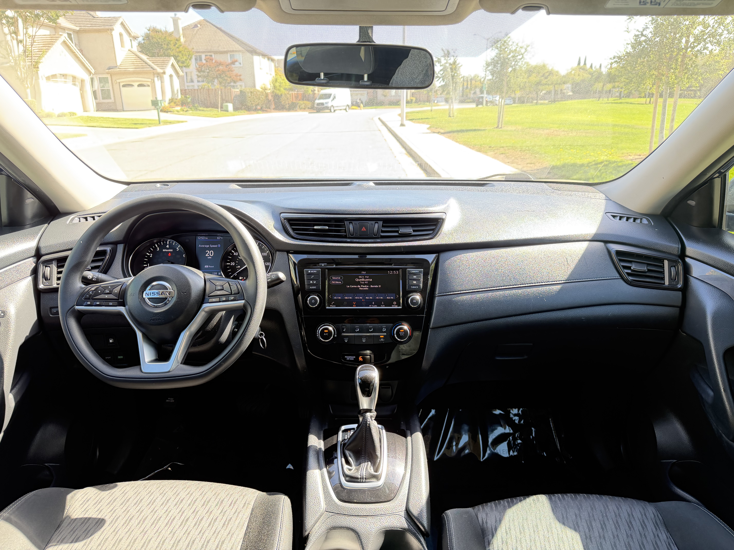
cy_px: 275
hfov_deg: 71.6
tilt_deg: -18.4
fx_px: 509
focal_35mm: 24
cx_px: 367
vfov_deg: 56.8
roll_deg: +1.5
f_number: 1.78
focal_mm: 6.76
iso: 200
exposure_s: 1/83
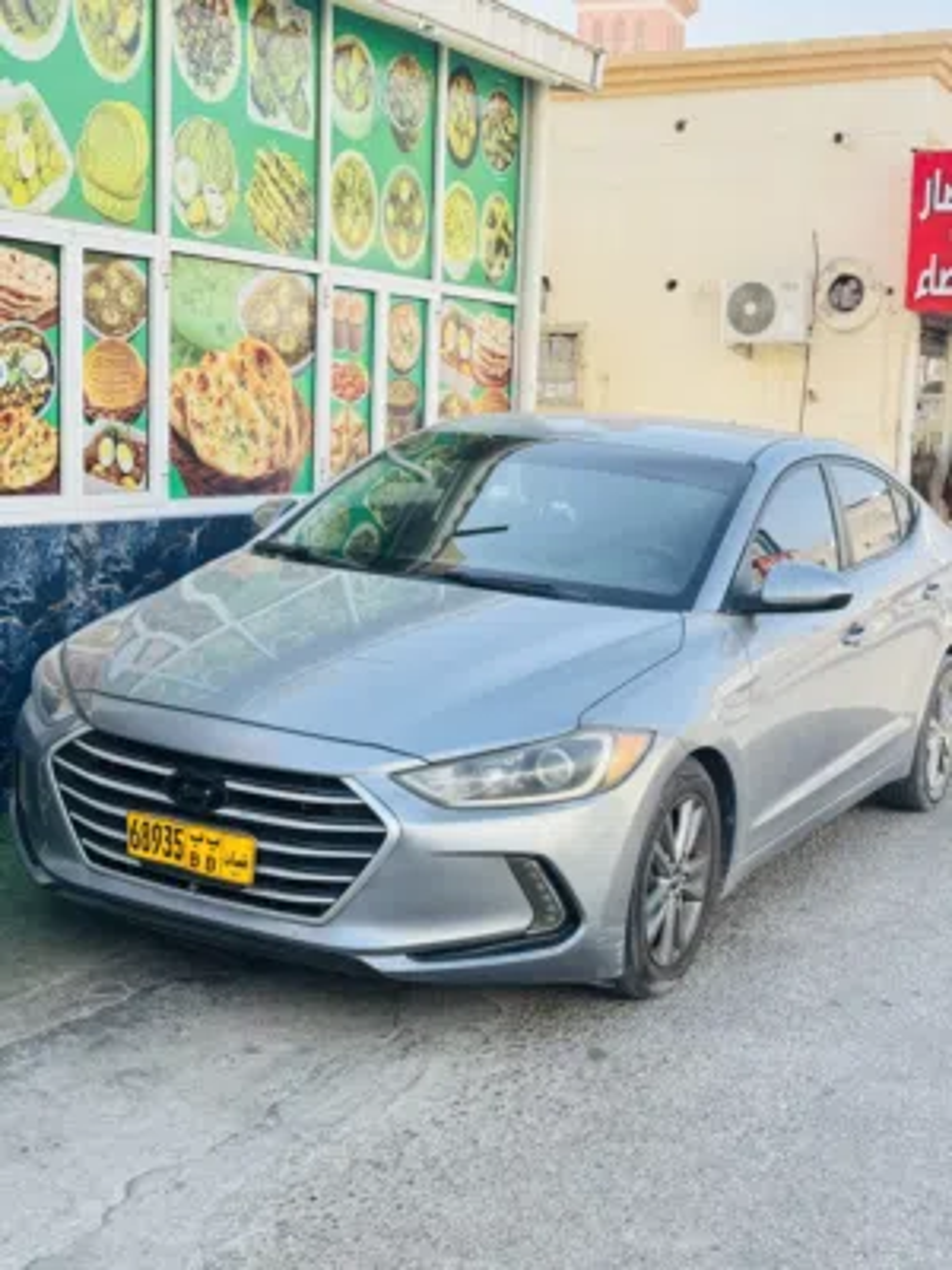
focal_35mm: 48
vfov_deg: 39.7
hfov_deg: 30.3
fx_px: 1760
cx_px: 476
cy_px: 635
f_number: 1.78
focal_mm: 6.76
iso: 64
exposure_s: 1/865
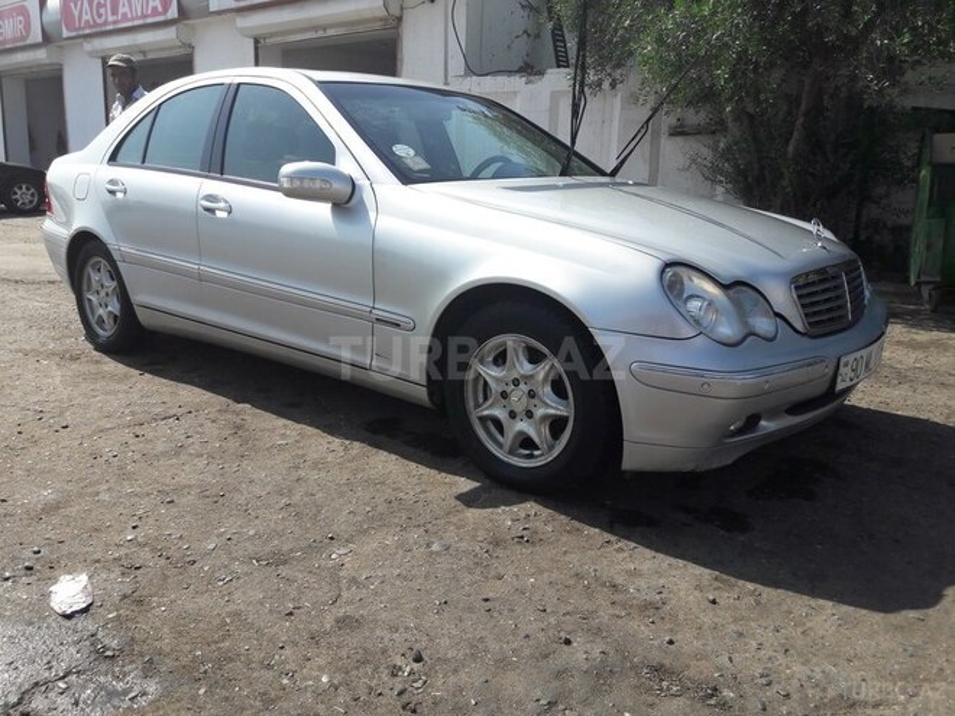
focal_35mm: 28
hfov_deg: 63.4
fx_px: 772
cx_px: 478
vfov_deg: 49.7
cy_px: 358
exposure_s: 1/1208
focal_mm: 3.7
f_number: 1.9
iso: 40
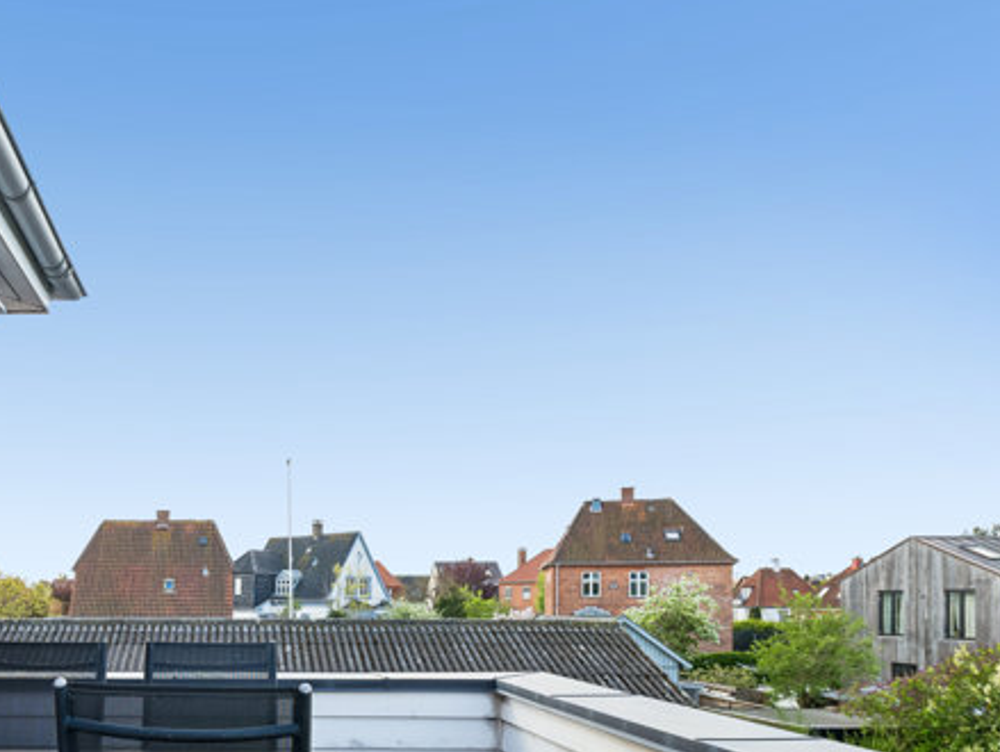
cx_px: 226
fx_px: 810
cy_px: 575
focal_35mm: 28
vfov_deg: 47.7
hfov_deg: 59.3
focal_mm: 16
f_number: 10
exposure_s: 1/60
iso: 160
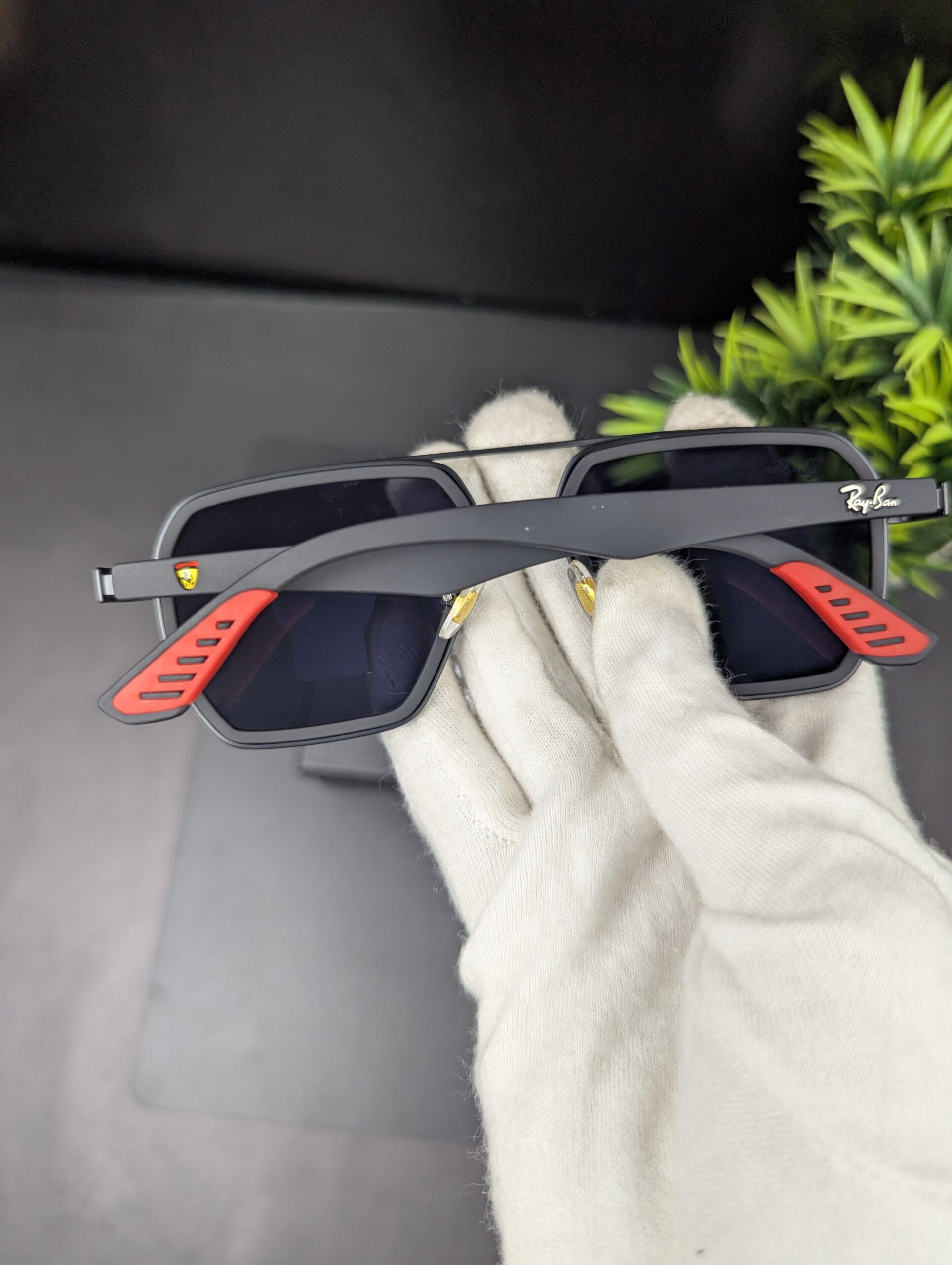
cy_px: 632
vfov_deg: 71.5
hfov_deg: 56.9
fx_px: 878
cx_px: 476
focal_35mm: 24
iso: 126
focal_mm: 6.81
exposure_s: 1/100
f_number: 1.85
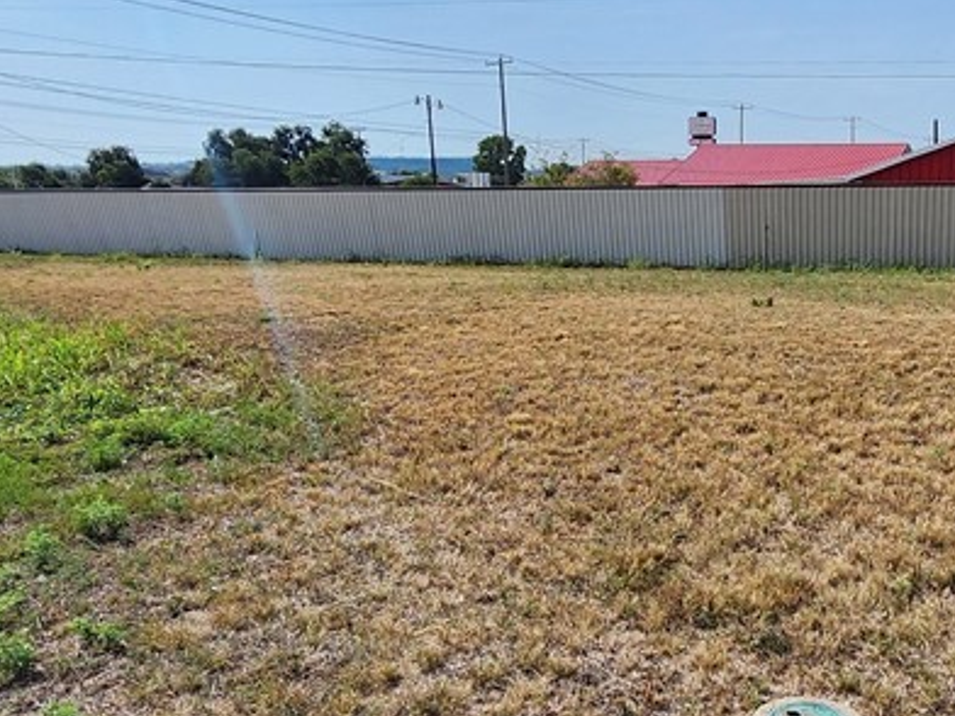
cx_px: 721
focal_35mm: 34
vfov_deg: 41.4
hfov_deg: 51.6
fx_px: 938
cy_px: 463
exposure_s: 1/2204
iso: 50
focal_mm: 2.2
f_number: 2.2
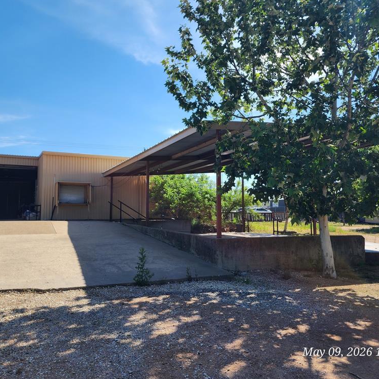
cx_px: 186
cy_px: 186
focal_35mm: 28
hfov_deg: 57.3
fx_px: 347
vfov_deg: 57.3
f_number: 1.8
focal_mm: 6.4
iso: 12
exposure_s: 1/799
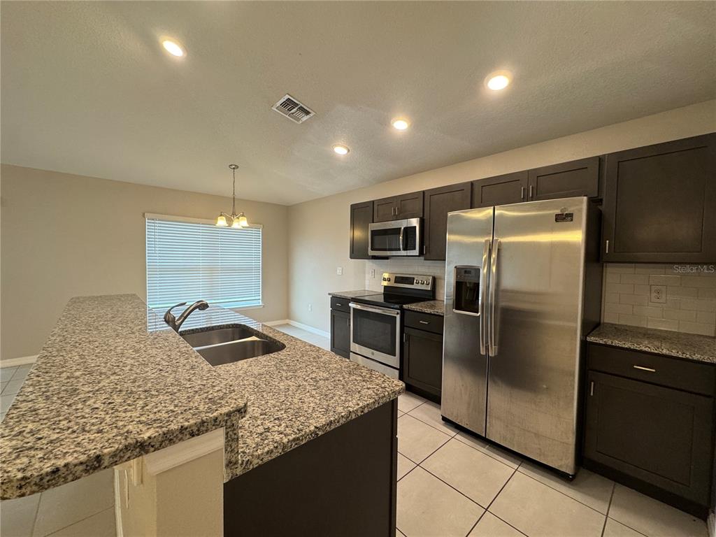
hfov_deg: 102.1
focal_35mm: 14
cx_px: 358
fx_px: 290
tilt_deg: -2.6
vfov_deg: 85.7
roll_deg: -0.6
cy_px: 268
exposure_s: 1/120
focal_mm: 2.22
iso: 200
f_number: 2.2
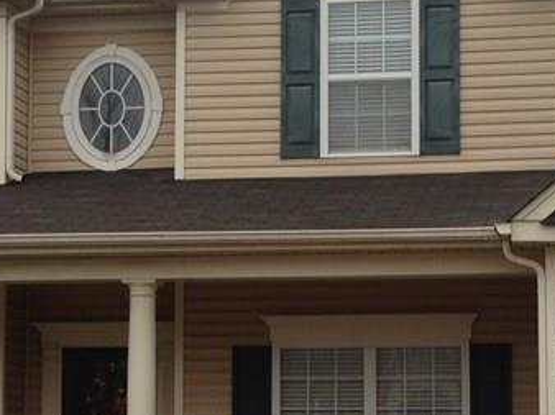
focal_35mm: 100
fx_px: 1602
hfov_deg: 19.6
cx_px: 368
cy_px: 335
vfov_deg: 14.7
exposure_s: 1/251
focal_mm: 4.13
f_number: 2.4
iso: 50
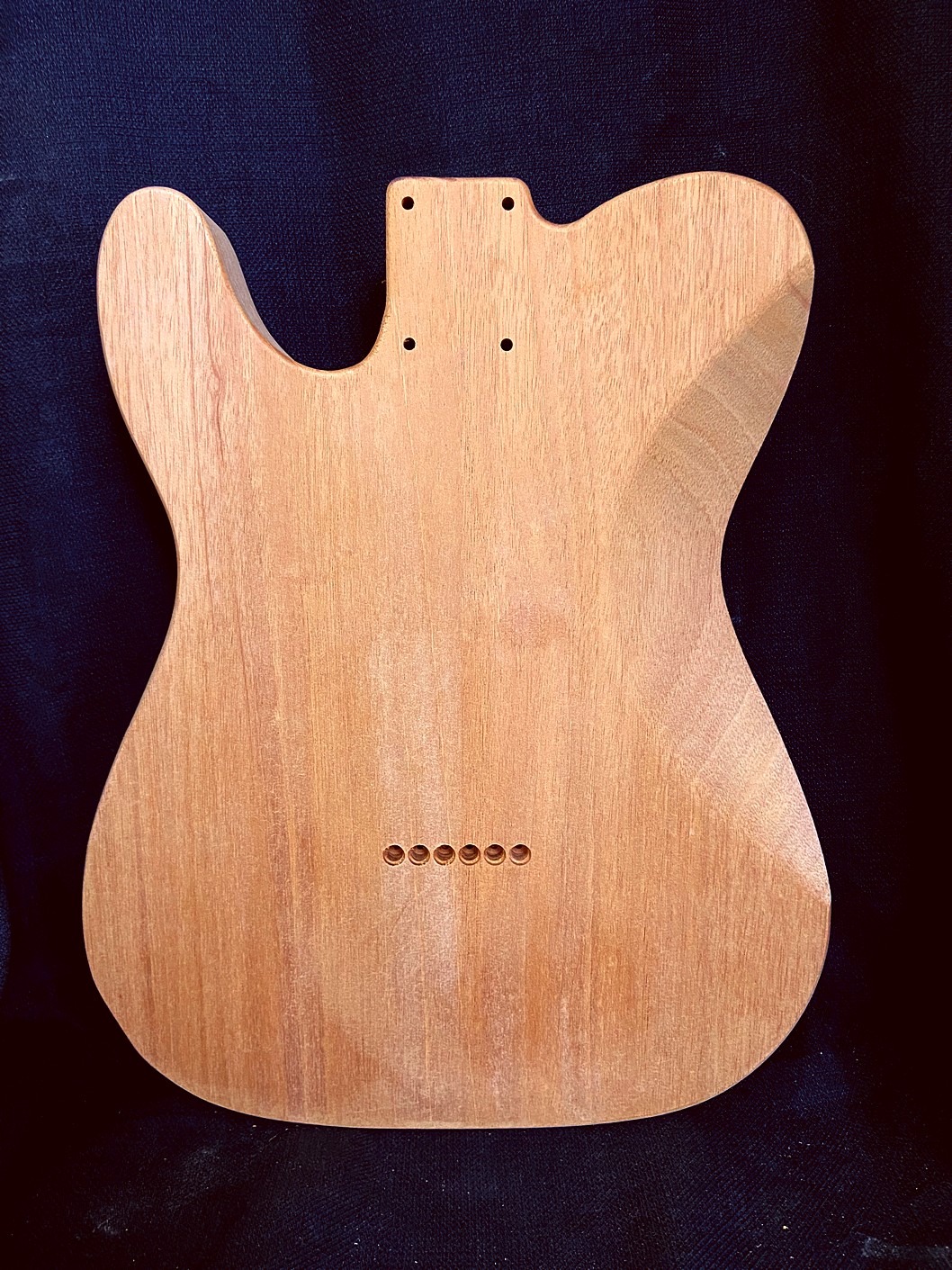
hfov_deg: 53.1
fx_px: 954
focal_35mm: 26
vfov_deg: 67.3
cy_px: 635
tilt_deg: -10.1
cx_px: 476
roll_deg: +1.9
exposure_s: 1/60
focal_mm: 4.25
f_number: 1.8
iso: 250
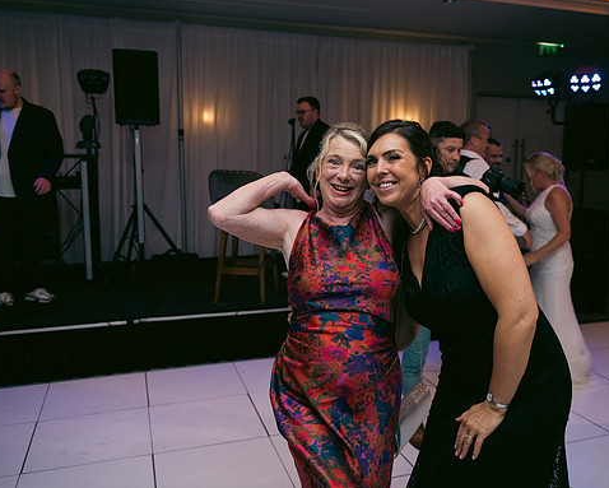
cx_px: 352
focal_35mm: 33
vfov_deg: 44.6
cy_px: 243
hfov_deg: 54.0
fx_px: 595
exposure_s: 1/160
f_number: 3.5
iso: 800
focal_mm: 29
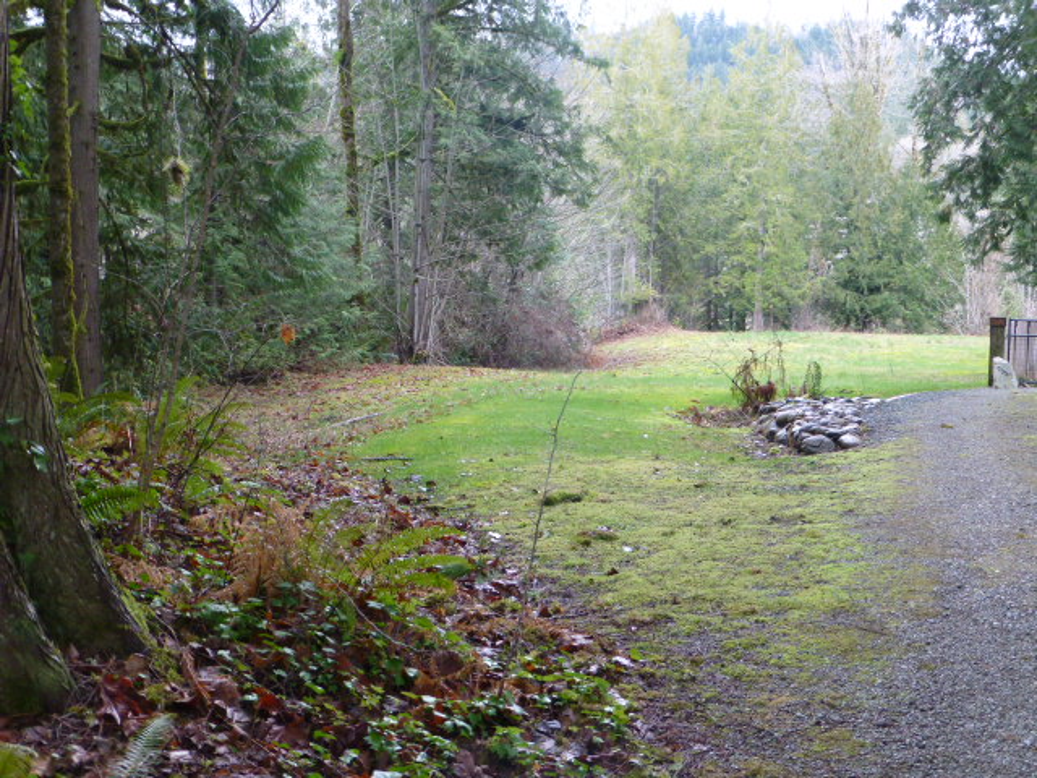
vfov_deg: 32.9
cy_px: 389
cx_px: 518
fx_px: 1318
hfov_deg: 42.9
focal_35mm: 44
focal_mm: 7.9
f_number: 4.1
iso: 250
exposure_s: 1/60
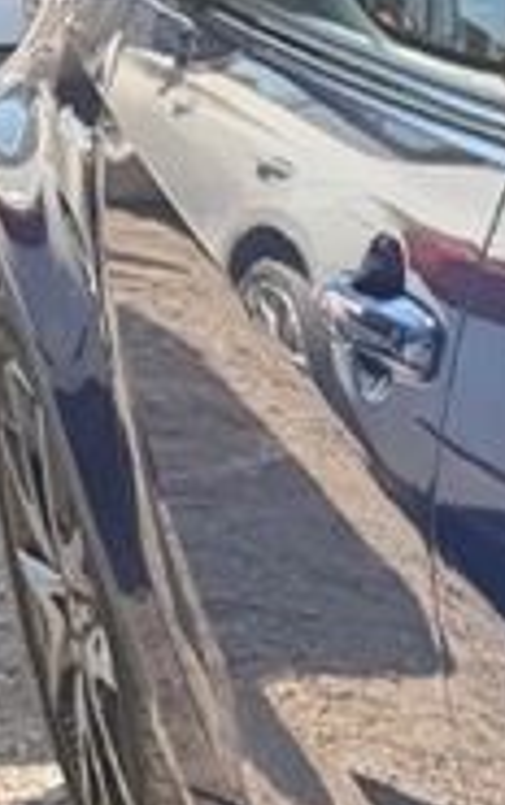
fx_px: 3867
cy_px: 1027
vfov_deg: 11.6
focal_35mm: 176
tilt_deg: -22.3
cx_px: 2207
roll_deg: -1.2
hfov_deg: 6.0
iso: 100
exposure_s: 1/2110
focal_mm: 6.76
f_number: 1.78
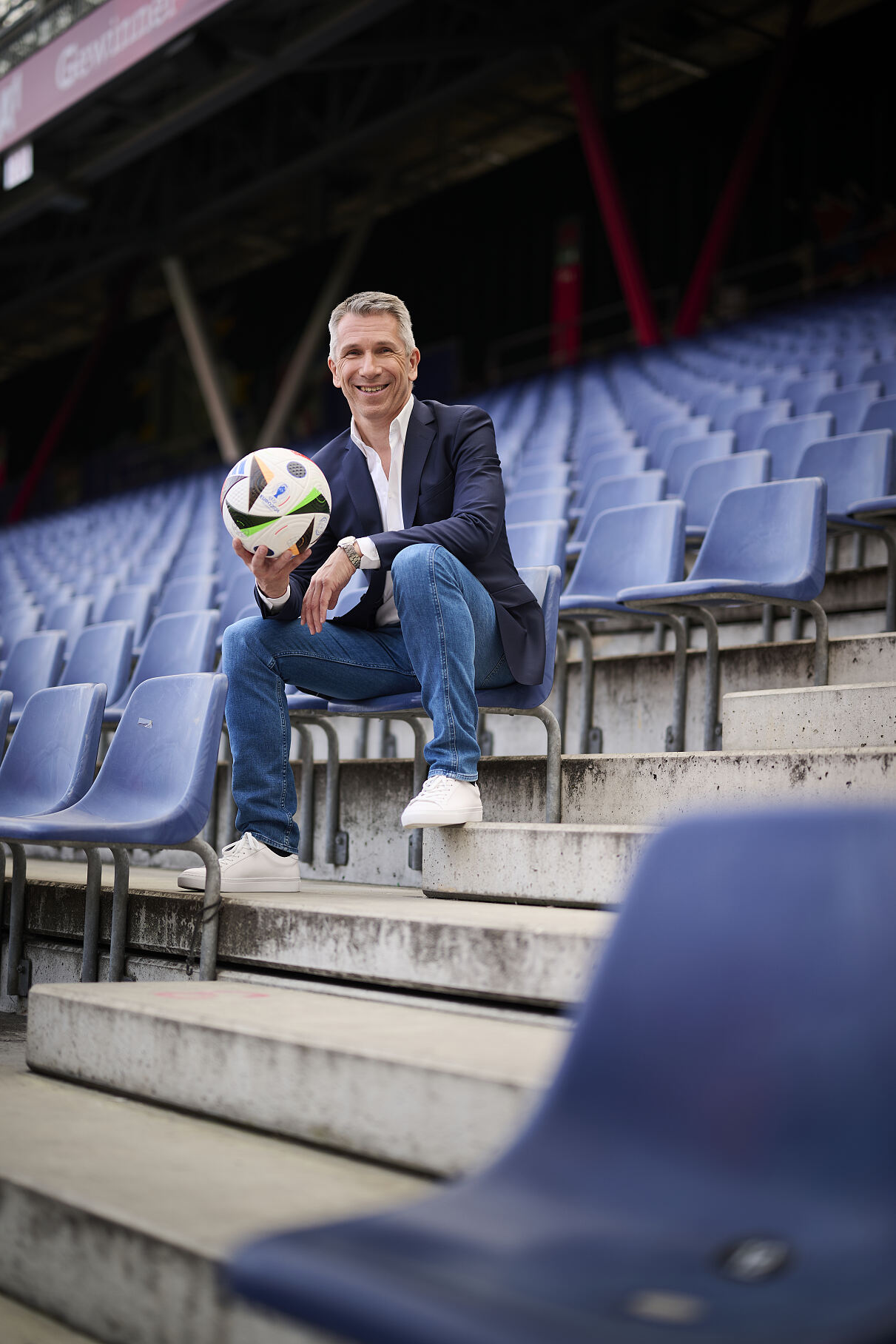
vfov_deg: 39.6
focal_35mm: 50
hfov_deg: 27.0
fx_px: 1866
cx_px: 448
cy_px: 672
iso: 64
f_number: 1.3
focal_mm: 50
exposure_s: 1/640
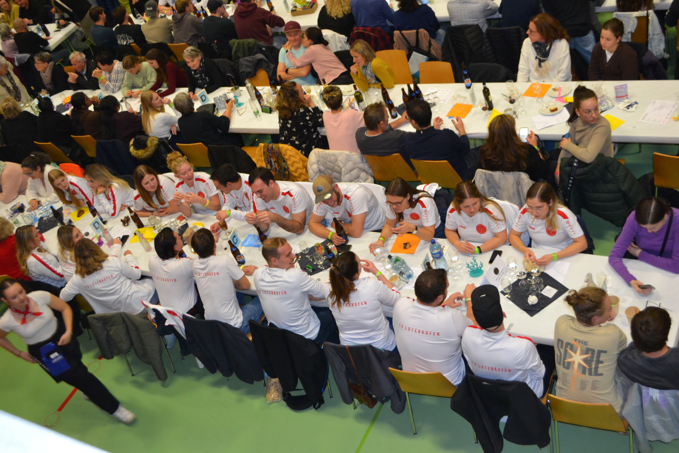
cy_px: 226
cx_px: 340
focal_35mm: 39
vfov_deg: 34.2
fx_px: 735
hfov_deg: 49.6
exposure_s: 1/60
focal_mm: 26
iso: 1250
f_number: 4.2
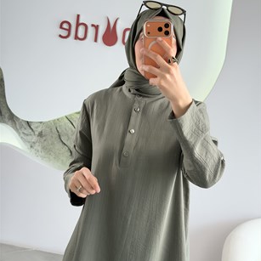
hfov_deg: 30.0
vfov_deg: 29.9
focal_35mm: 57
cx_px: 131
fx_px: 486
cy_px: 94
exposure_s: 1/100
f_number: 1.78
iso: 50
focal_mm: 6.76
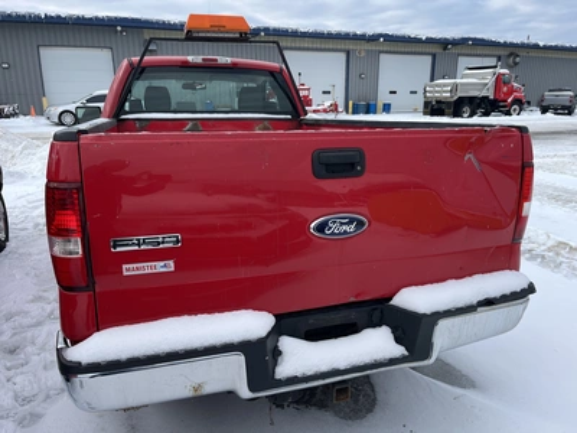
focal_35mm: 26
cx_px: 288
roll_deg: +1.3
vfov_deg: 53.1
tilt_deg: -15.8
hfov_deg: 67.3
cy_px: 216
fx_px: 433
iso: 50
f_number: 1.6
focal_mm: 5.1
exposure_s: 1/1325
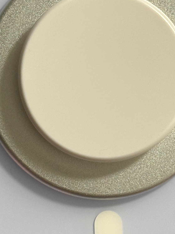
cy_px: 102
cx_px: 96
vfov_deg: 11.5
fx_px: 1159
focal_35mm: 172
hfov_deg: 8.6
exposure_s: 1/50
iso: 100
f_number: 1.78
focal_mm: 6.76
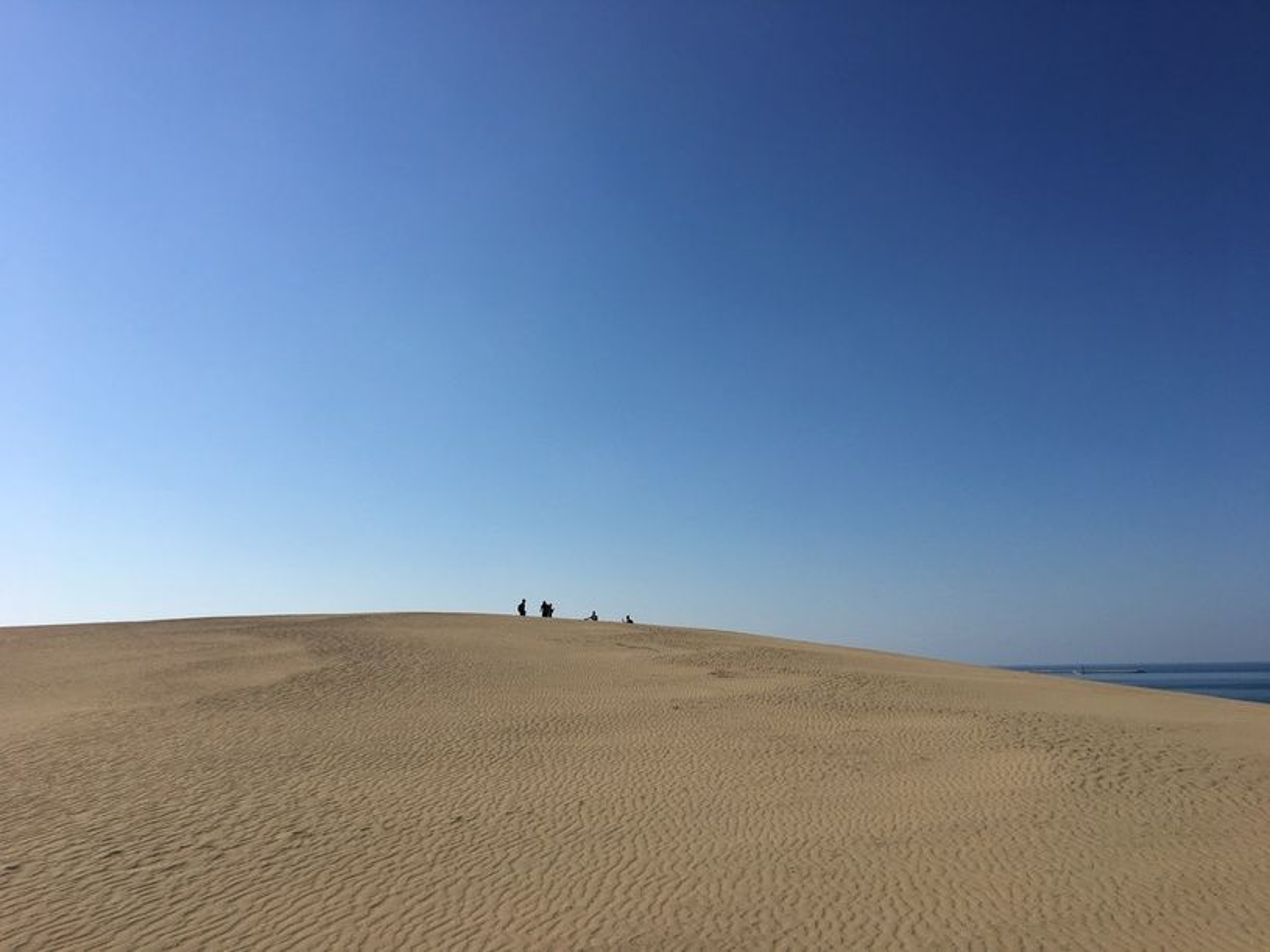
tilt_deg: +9.3
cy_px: 476
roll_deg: +1.4
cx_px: 635
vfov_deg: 48.2
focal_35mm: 29
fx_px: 1064
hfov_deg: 61.7
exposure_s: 1/4525
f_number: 2.2
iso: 25
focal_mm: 4.15
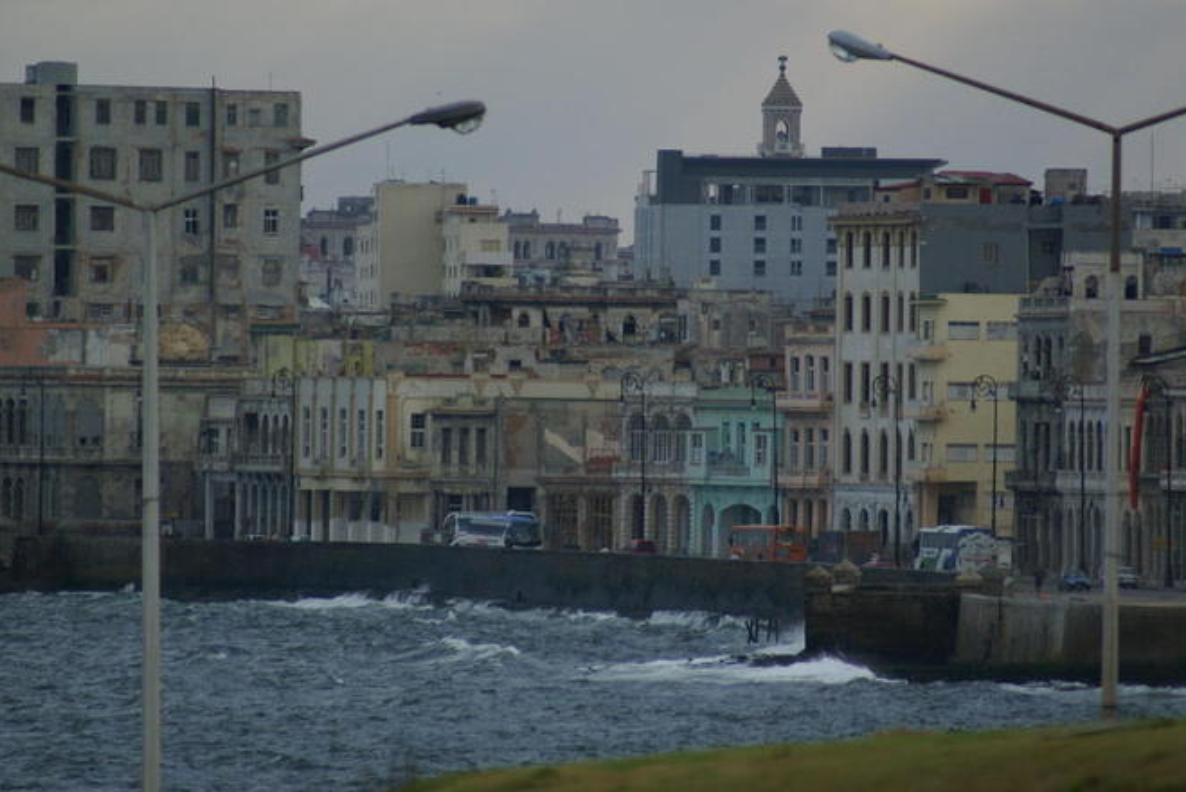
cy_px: 356
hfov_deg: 4.0
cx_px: 681
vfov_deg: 2.7
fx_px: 17072
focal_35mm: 518
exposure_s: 1/500
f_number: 5.6
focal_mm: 300
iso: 400
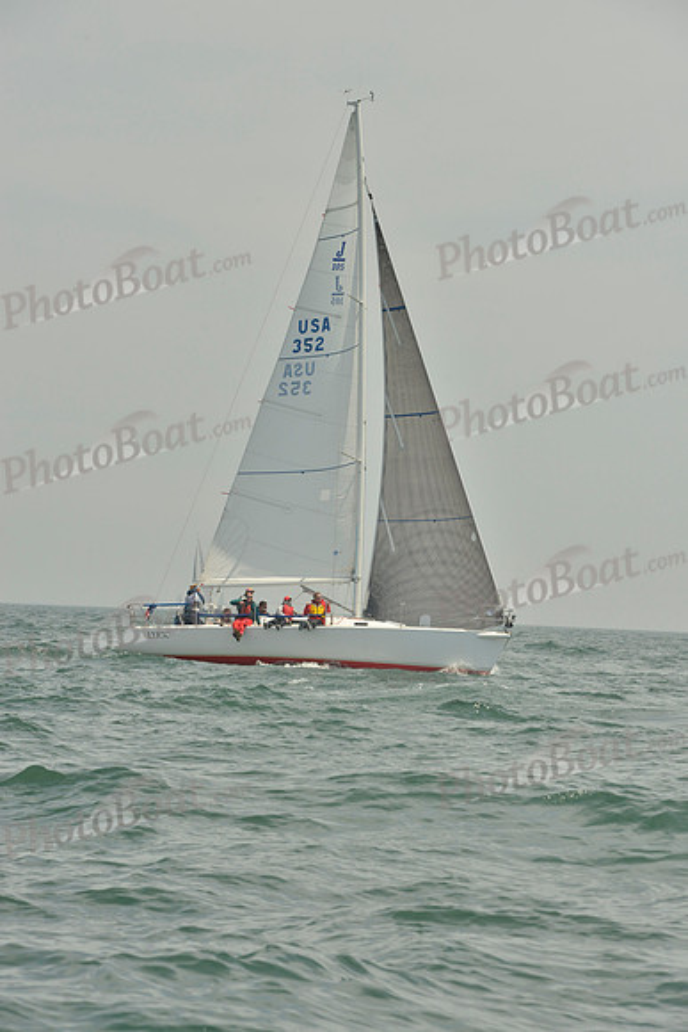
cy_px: 516
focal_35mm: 145
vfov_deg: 14.2
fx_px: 4154
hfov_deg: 9.5
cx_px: 344
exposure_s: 1/1250
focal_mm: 145
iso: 560
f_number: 14
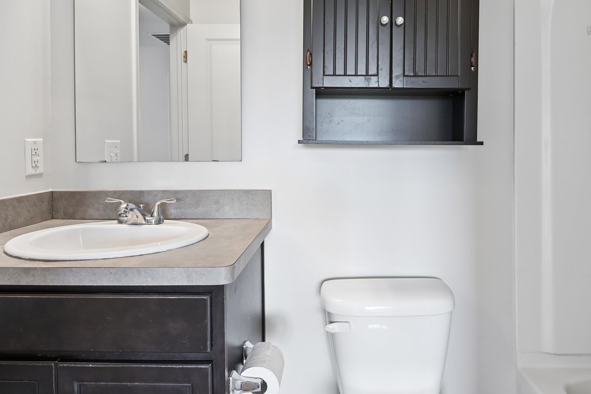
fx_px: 378
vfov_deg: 54.2
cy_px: 136
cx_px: 331
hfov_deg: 75.8
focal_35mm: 23
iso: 400
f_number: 8
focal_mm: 16
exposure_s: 1/13
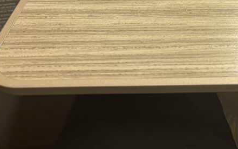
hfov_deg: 29.9
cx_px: 235
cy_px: -37
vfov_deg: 19.0
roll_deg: -0.5
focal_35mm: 64
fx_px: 415
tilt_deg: -31.4
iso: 200
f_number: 1.6
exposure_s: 1/53
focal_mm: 5.96
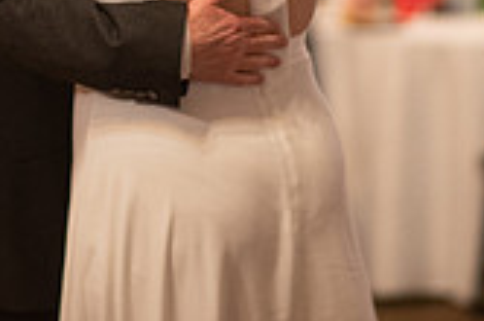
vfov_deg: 4.6
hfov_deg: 6.9
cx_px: 137
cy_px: -207
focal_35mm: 297
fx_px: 3985
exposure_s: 1/200
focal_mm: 85
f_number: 1.4
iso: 2500
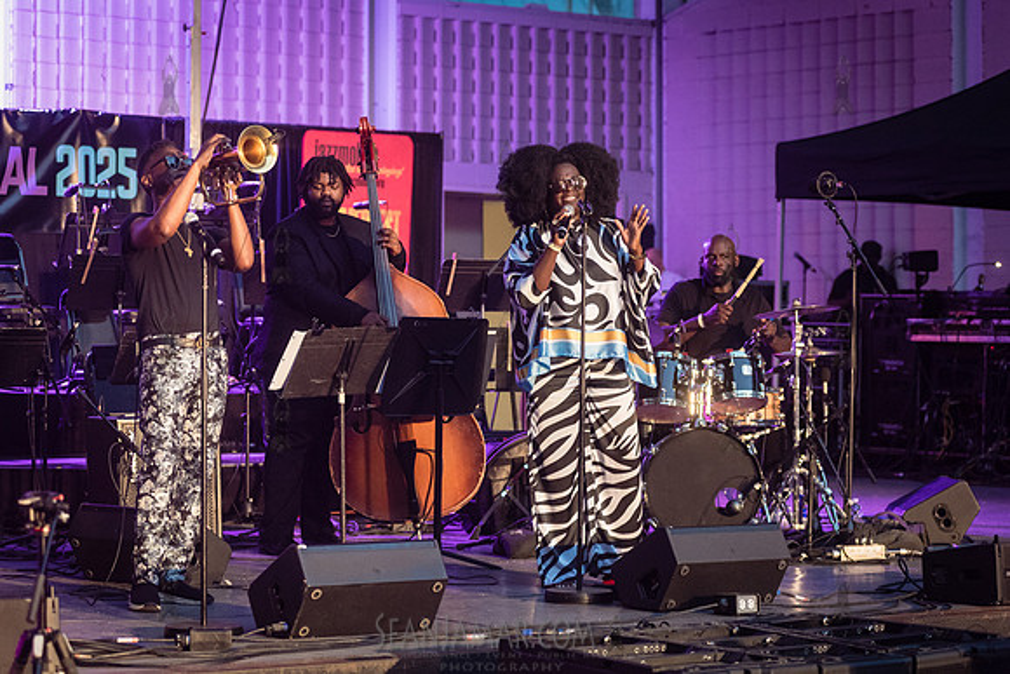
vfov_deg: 14.2
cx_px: 519
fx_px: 2712
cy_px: 337
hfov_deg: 21.1
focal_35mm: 97
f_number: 3.5
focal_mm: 92
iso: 4000
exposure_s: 1/320
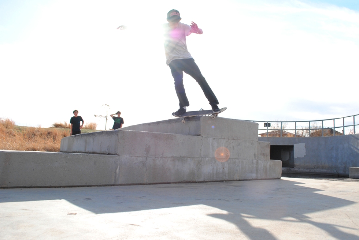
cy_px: 113
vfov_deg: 41.2
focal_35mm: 32
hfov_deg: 58.5
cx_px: 199
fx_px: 319
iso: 400
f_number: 5
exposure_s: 1/1250
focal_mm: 18
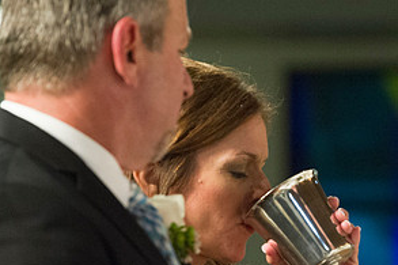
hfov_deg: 5.5
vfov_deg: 3.7
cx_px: 336
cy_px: 186
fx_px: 4154
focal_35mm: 376
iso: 5000
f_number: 4
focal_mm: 190
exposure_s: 1/160
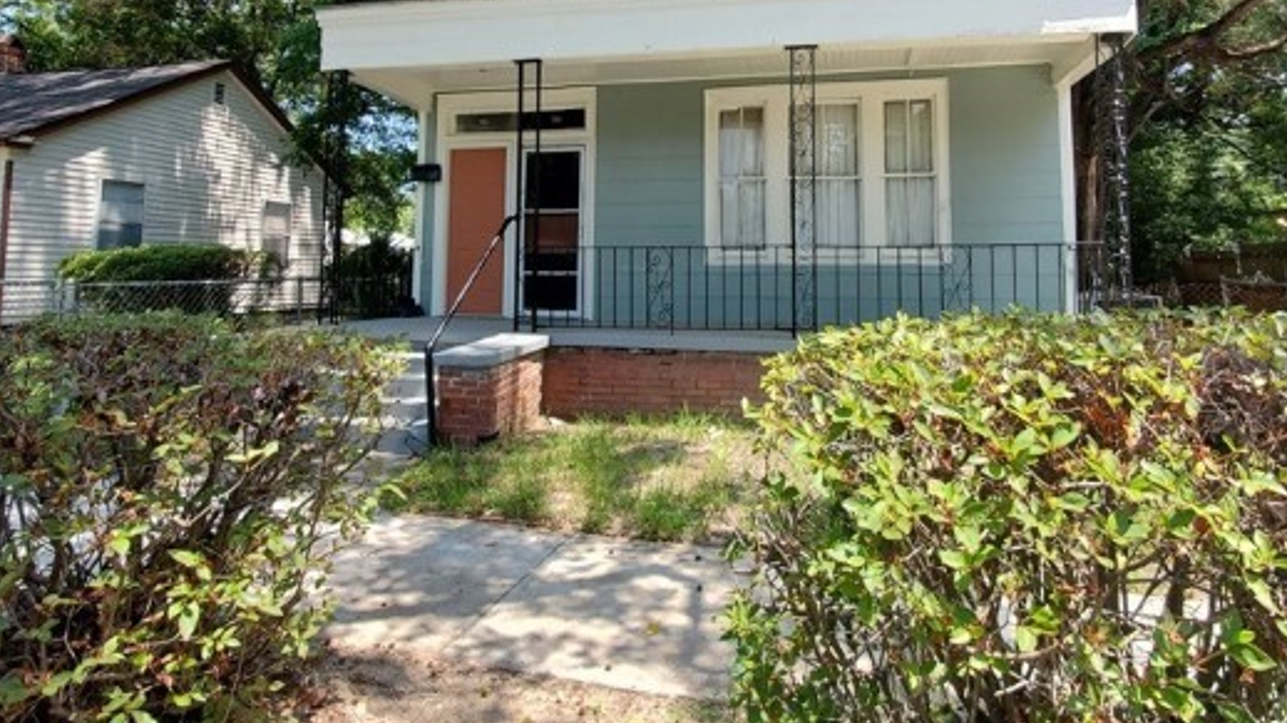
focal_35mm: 21
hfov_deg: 83.7
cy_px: 221
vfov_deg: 52.2
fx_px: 716
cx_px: 698
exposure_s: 1/349
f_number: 2.2
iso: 50
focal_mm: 1.8
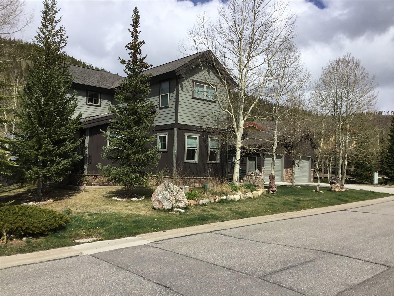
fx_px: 353
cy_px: 148
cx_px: 197
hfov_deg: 58.4
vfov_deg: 45.4
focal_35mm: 31
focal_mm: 3.3
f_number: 2.4
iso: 25
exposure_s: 1/2203
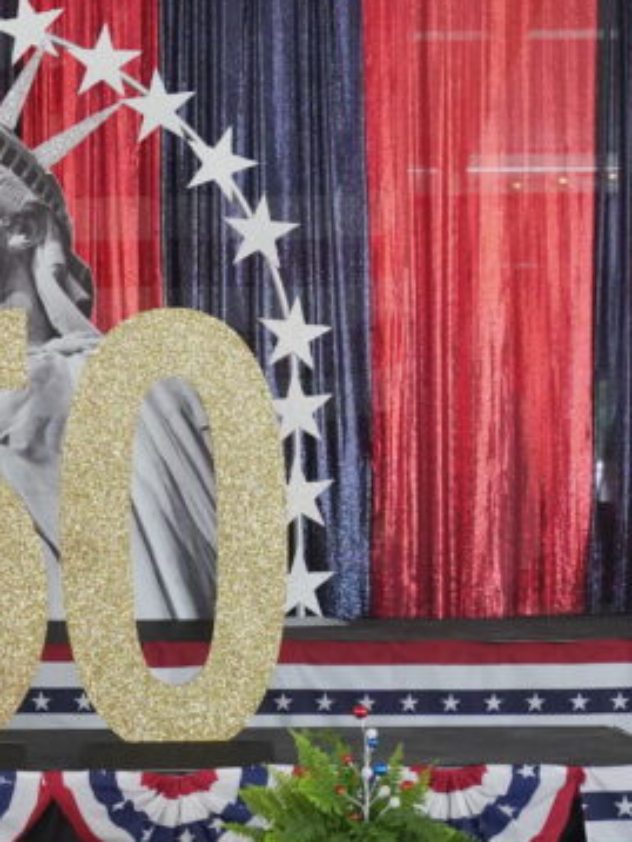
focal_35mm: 121
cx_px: -82
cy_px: 413
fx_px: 2942
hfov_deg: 12.0
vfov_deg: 16.3
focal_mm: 44
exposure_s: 1/1250
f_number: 4.5
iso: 10000
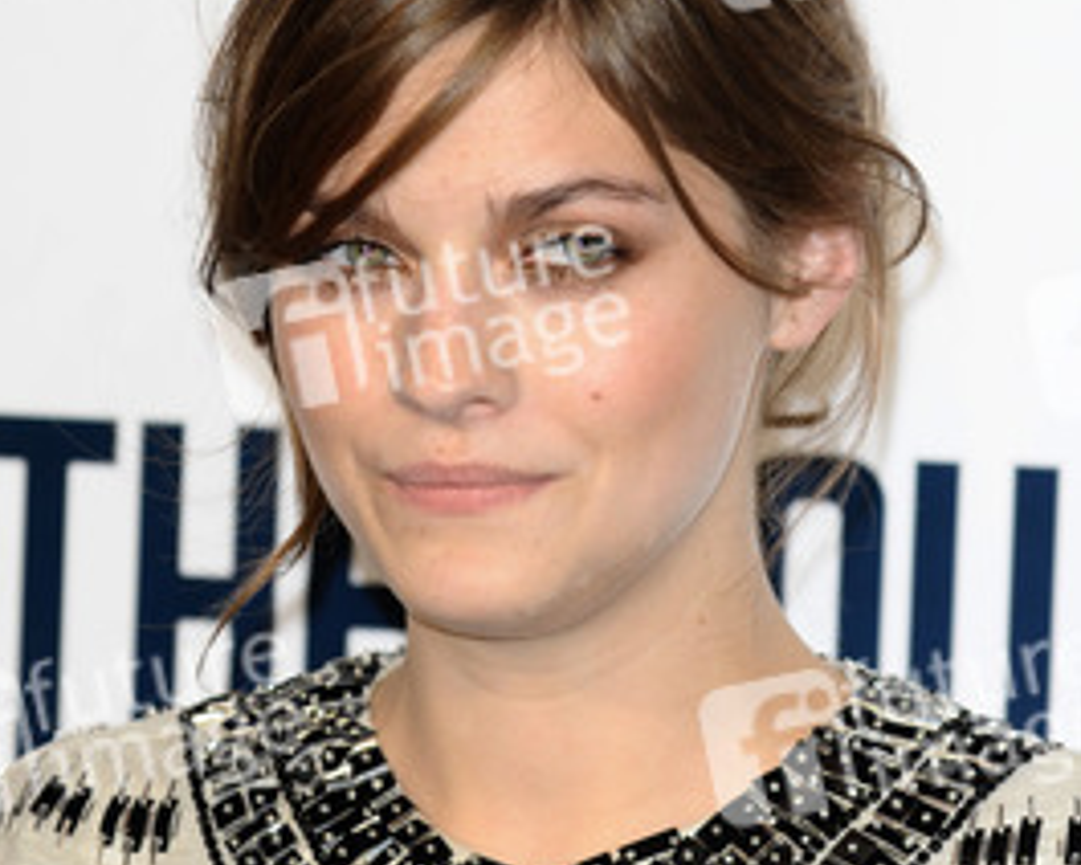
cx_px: 540
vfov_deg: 3.9
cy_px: 526
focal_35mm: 394
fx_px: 12596
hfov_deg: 4.9
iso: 320
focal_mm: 185
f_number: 5
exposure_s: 1/250
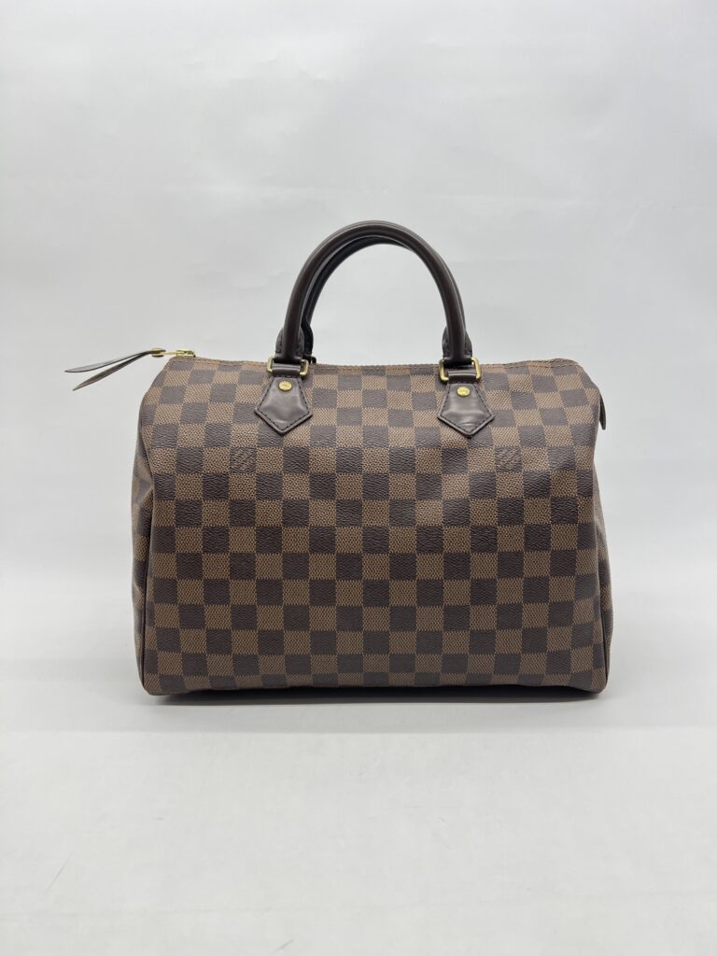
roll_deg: +0.3
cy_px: 478
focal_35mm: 26
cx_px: 358
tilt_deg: -10.7
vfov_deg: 67.3
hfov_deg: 53.1
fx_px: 718
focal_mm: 5.7
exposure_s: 1/100
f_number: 1.5
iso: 32
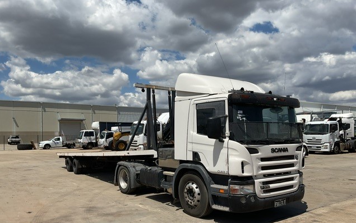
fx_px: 301
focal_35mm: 31
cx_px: 179
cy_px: 134
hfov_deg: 61.2
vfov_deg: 40.4
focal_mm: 3
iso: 16
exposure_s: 1/4405
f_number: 1.8
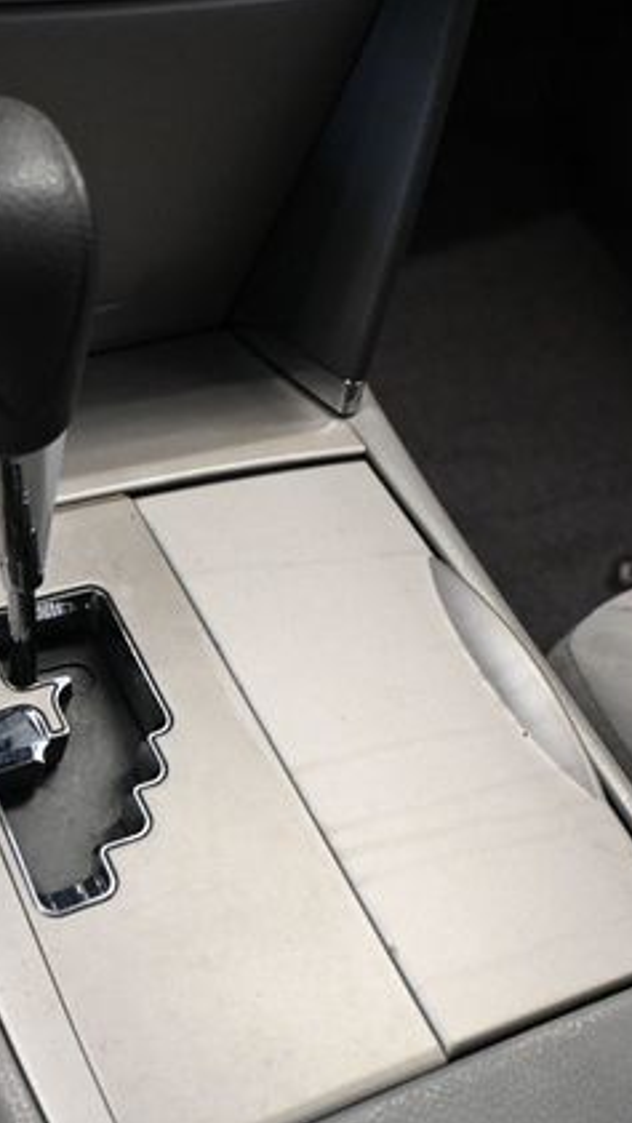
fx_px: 1316
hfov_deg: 26.4
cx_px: 107
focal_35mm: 44
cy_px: 563
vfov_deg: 46.2
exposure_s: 1/125
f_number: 3.8
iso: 3200
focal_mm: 18.5
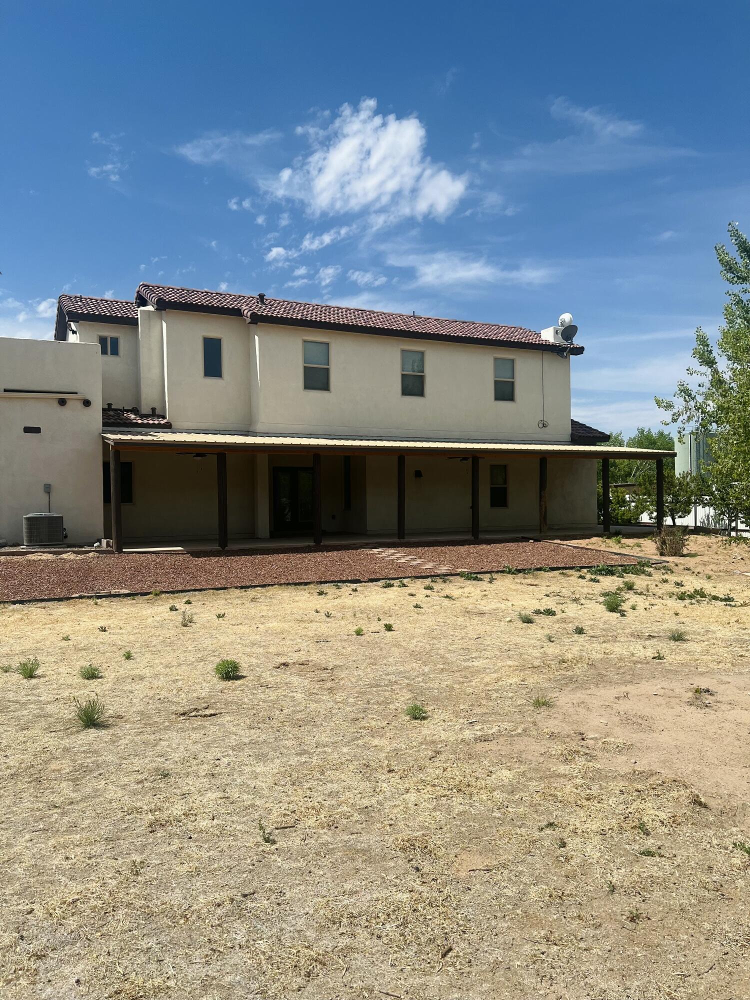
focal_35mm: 26
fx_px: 751
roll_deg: +0.0
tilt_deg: -2.1
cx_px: 375
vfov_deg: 67.3
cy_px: 500
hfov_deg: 53.1
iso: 50
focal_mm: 5.7
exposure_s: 1/6579
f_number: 1.5
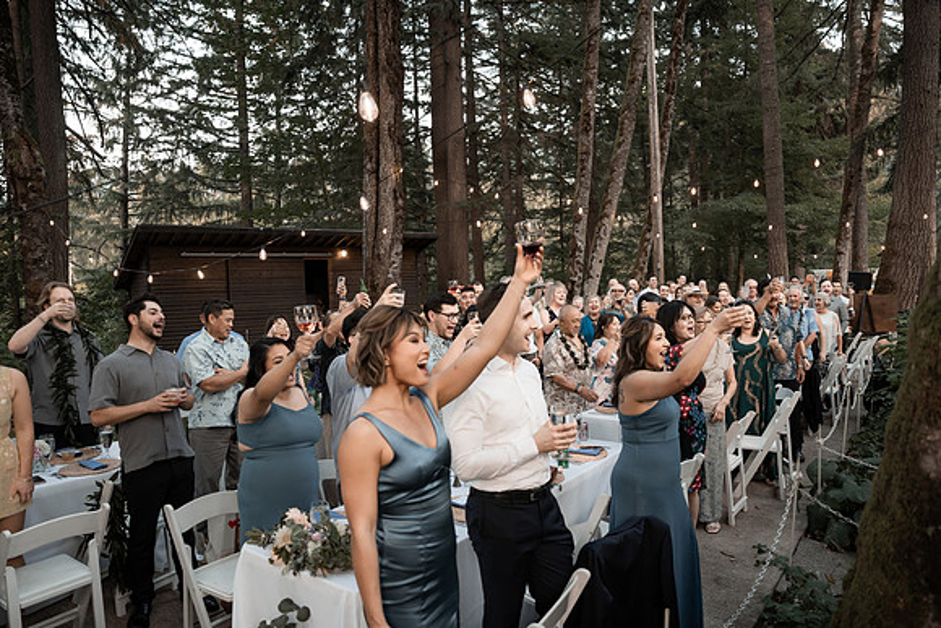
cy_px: 314
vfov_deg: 53.2
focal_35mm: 24
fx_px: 627
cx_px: 470
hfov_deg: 73.7
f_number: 2.8
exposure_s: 1/400
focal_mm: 24
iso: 1000
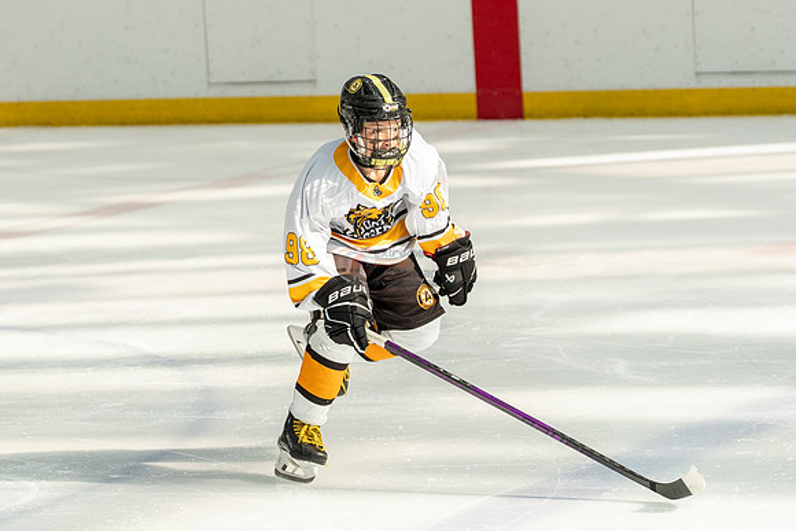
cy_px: 270
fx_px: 4611
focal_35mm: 209
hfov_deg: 9.9
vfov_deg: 6.6
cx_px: 286
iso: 800
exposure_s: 1/1600
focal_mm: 107
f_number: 3.5
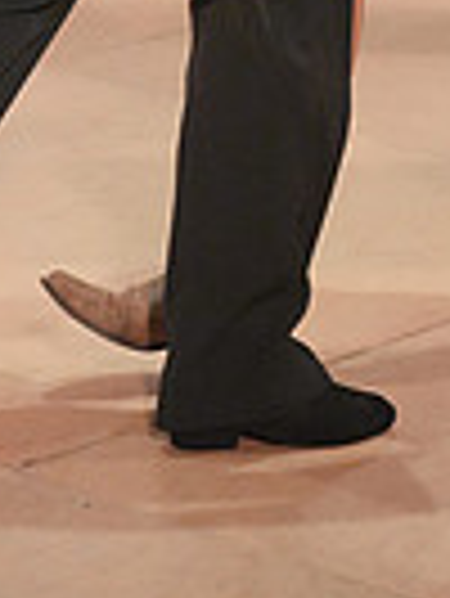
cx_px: 367
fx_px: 3340
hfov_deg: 7.7
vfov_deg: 9.7
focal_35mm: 193
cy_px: -526
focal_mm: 46
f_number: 4
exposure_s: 1/400
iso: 5000
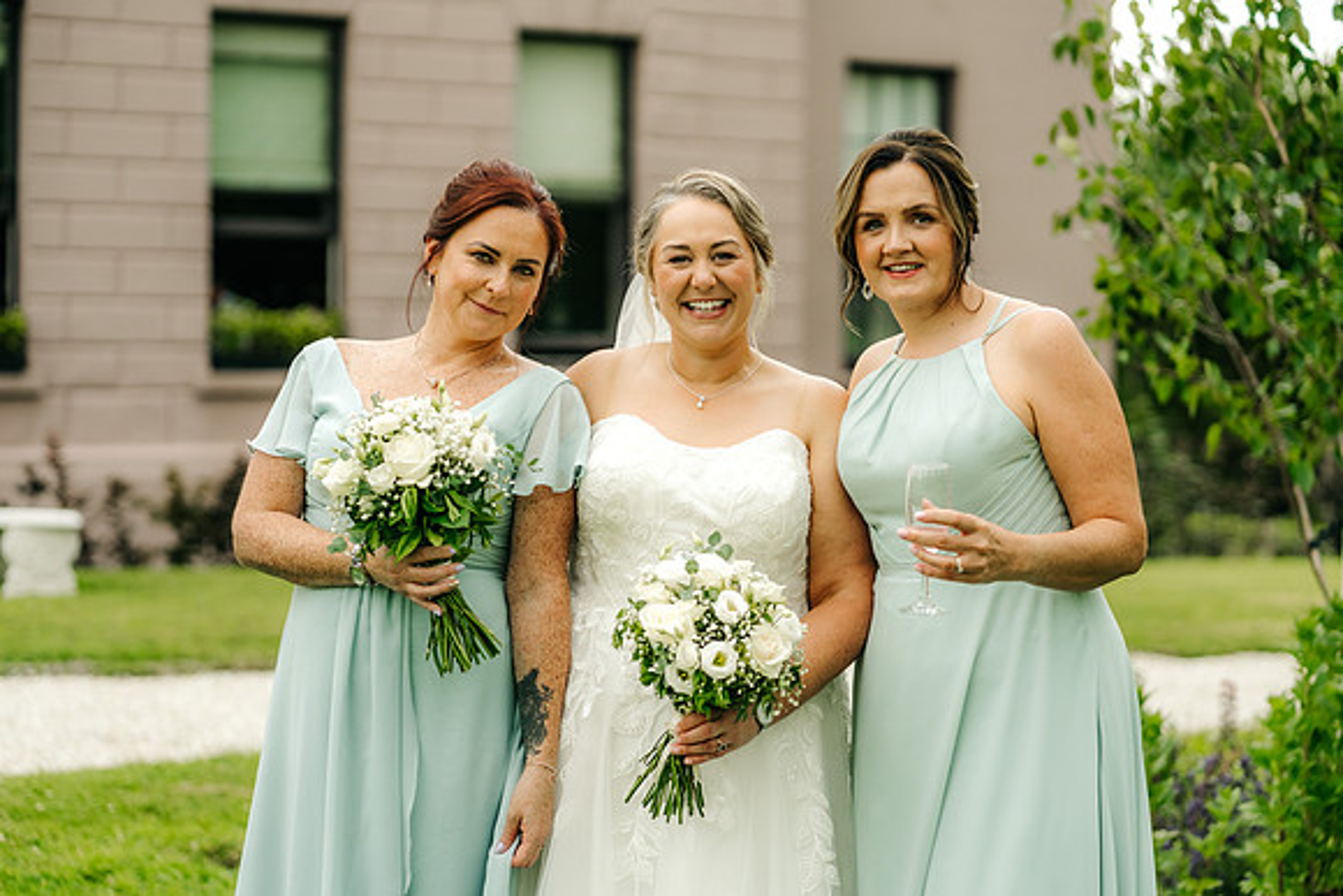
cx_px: 672
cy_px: 448
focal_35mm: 85
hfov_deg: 23.9
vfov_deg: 16.1
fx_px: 3172
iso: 400
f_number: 2.5
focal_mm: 85
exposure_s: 1/1600
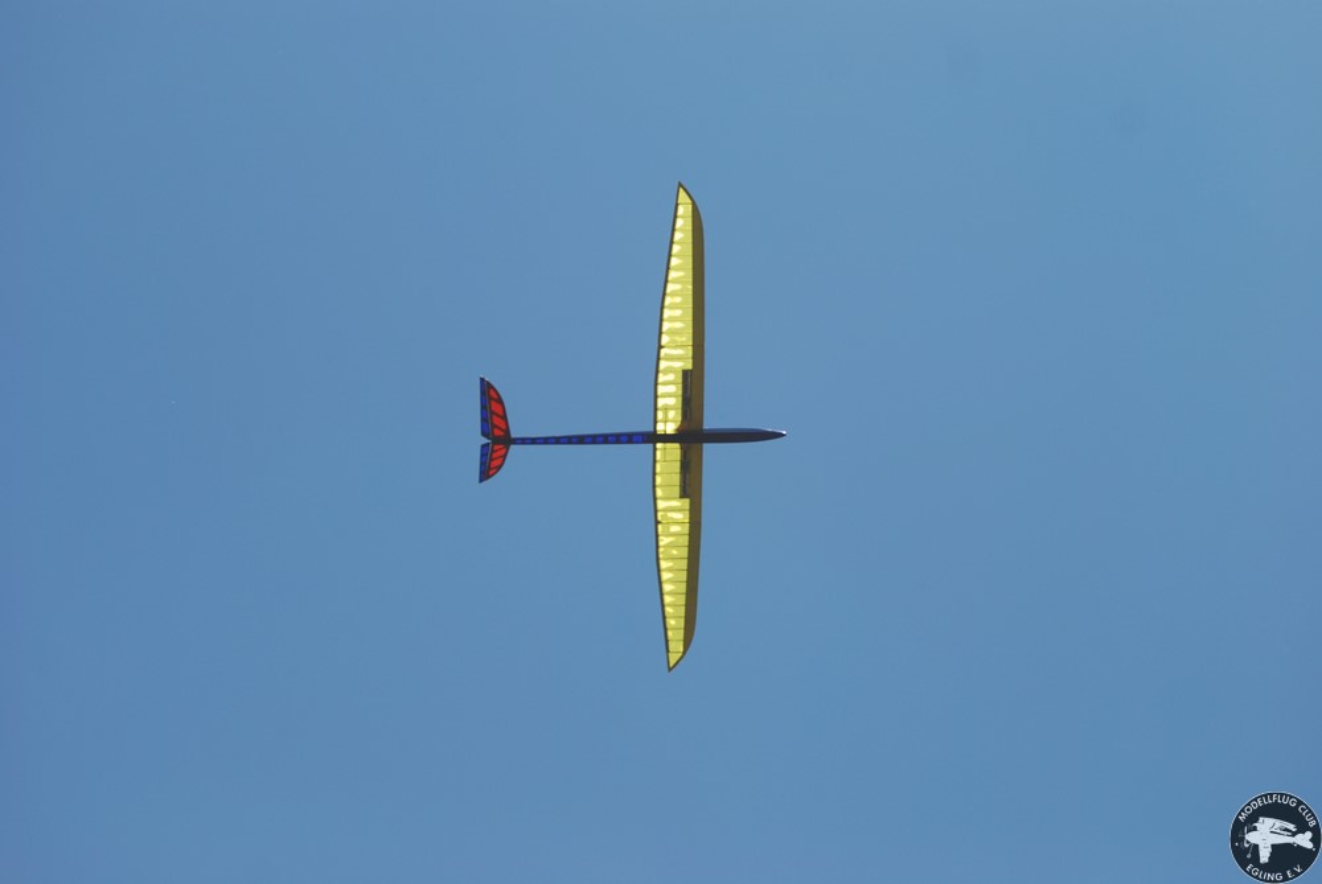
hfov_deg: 9.1
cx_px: 661
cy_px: 442
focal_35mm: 225
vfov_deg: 6.1
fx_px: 8271
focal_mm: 150
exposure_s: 1/1250
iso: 100
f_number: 4.5
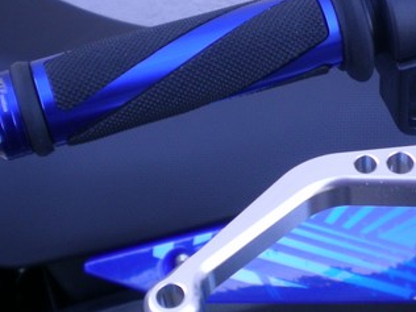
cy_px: 101
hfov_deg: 21.6
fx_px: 1070
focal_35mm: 89
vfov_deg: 16.6
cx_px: 369
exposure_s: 1/65
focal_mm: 7.4
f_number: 3.5
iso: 114
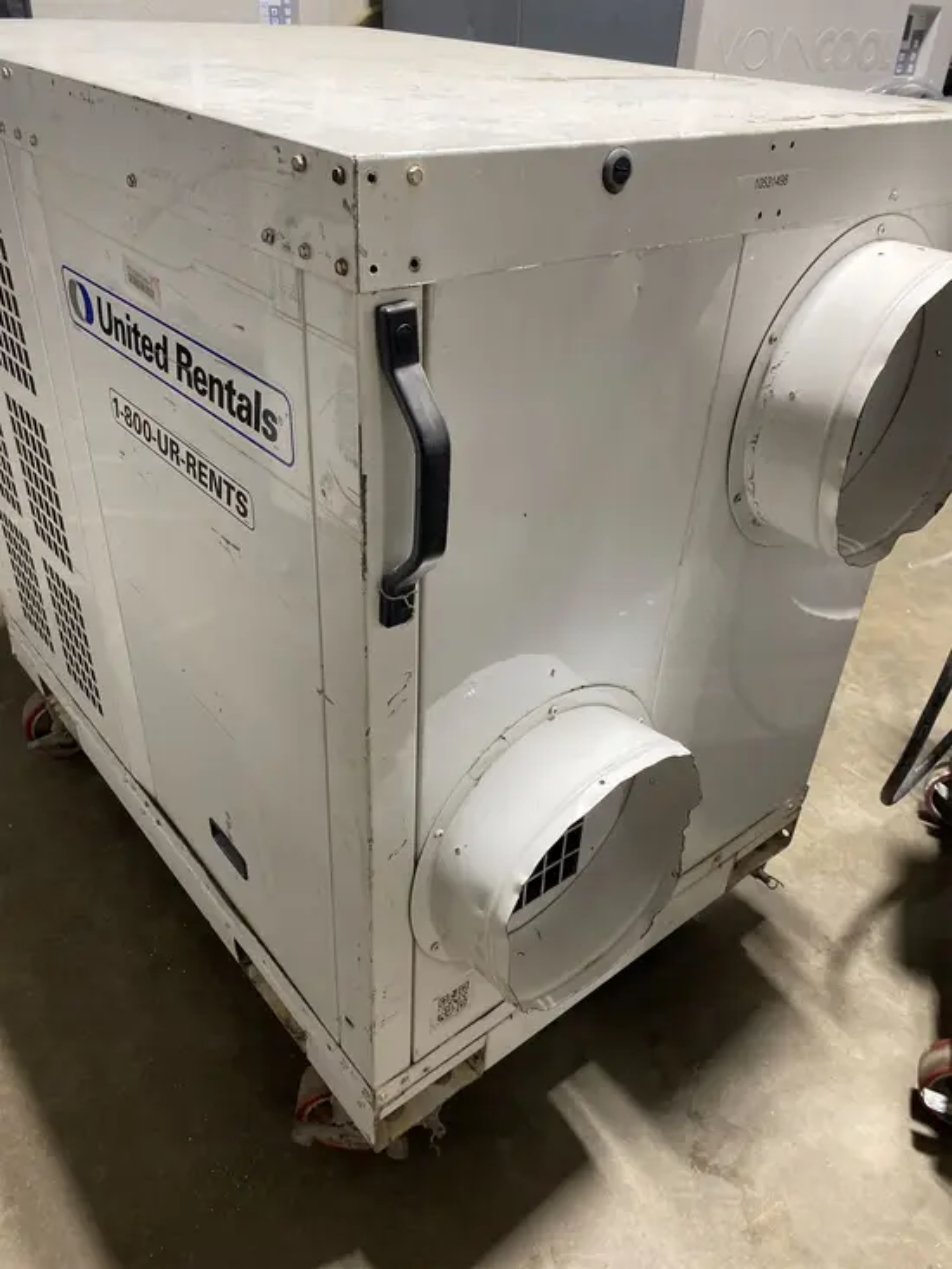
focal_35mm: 26
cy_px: 634
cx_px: 476
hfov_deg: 53.1
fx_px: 953
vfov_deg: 67.3
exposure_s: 1/56
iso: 160
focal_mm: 4.25
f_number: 1.8
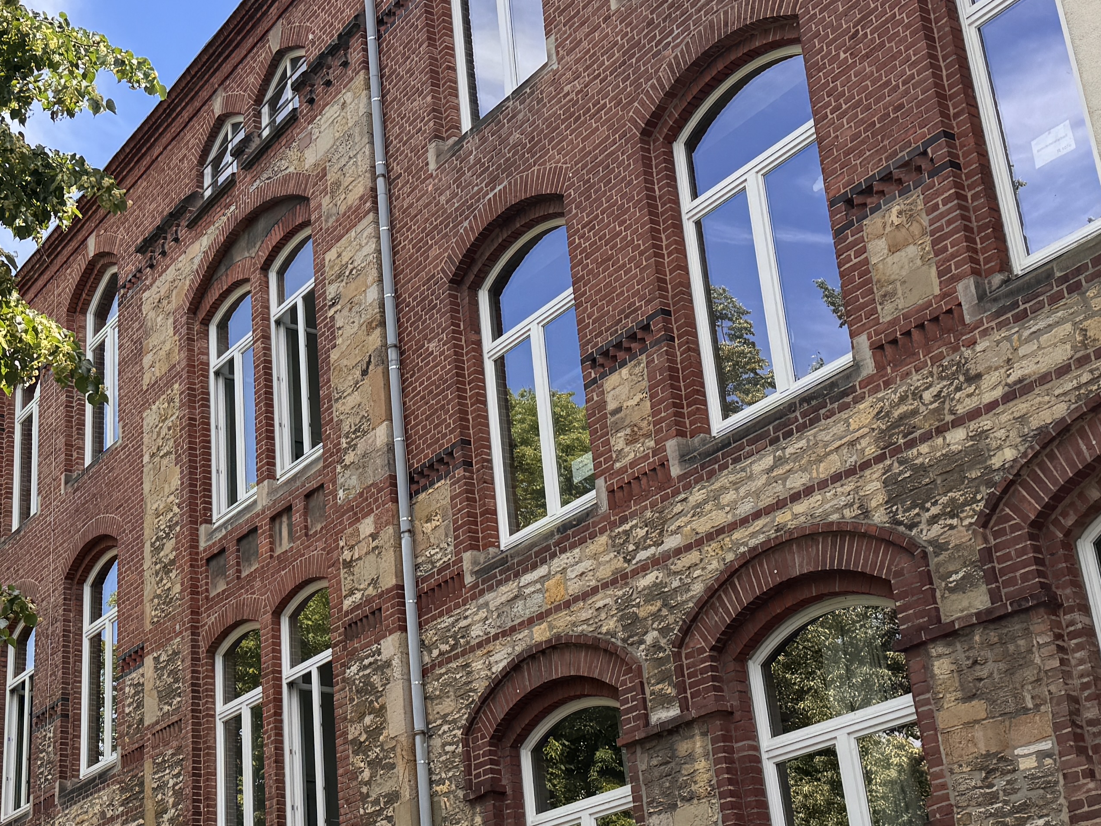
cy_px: 462
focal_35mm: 54
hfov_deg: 35.1
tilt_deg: +23.6
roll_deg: +2.5
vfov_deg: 27.0
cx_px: 336
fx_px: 1717
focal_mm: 6.76
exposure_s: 1/1560
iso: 80
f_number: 1.78
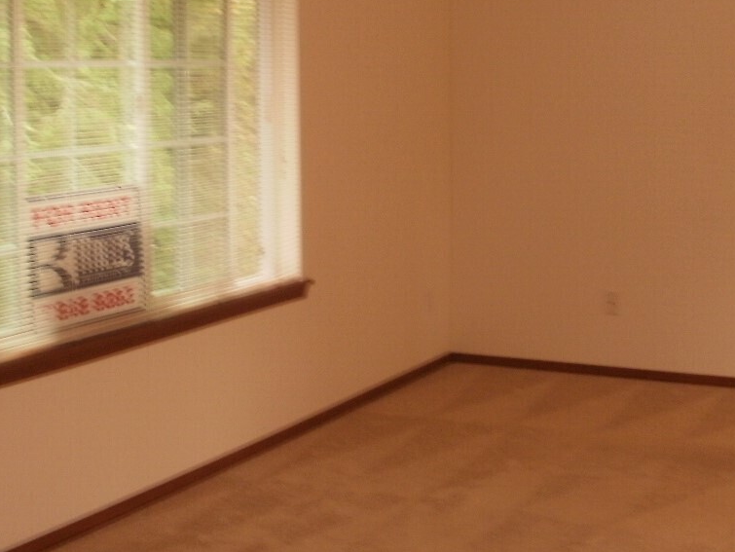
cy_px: 211
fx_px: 1296
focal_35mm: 61
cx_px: 302
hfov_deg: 31.6
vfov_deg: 24.0
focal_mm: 6.3
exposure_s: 1/30
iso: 125
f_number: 3.5
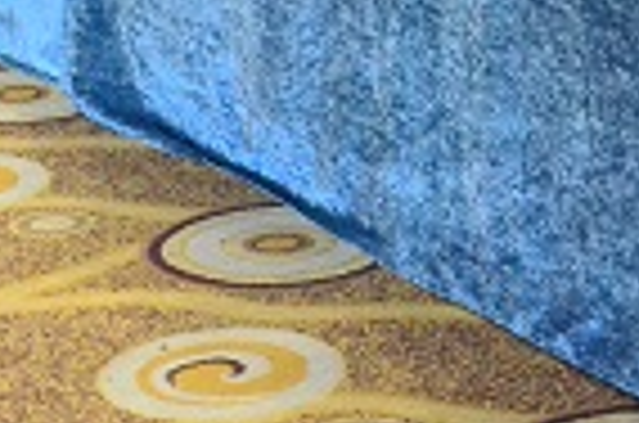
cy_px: -425
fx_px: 2800
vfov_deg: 8.2
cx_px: 729
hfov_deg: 12.8
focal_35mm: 158
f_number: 8
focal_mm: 25
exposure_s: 1/30
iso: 6400
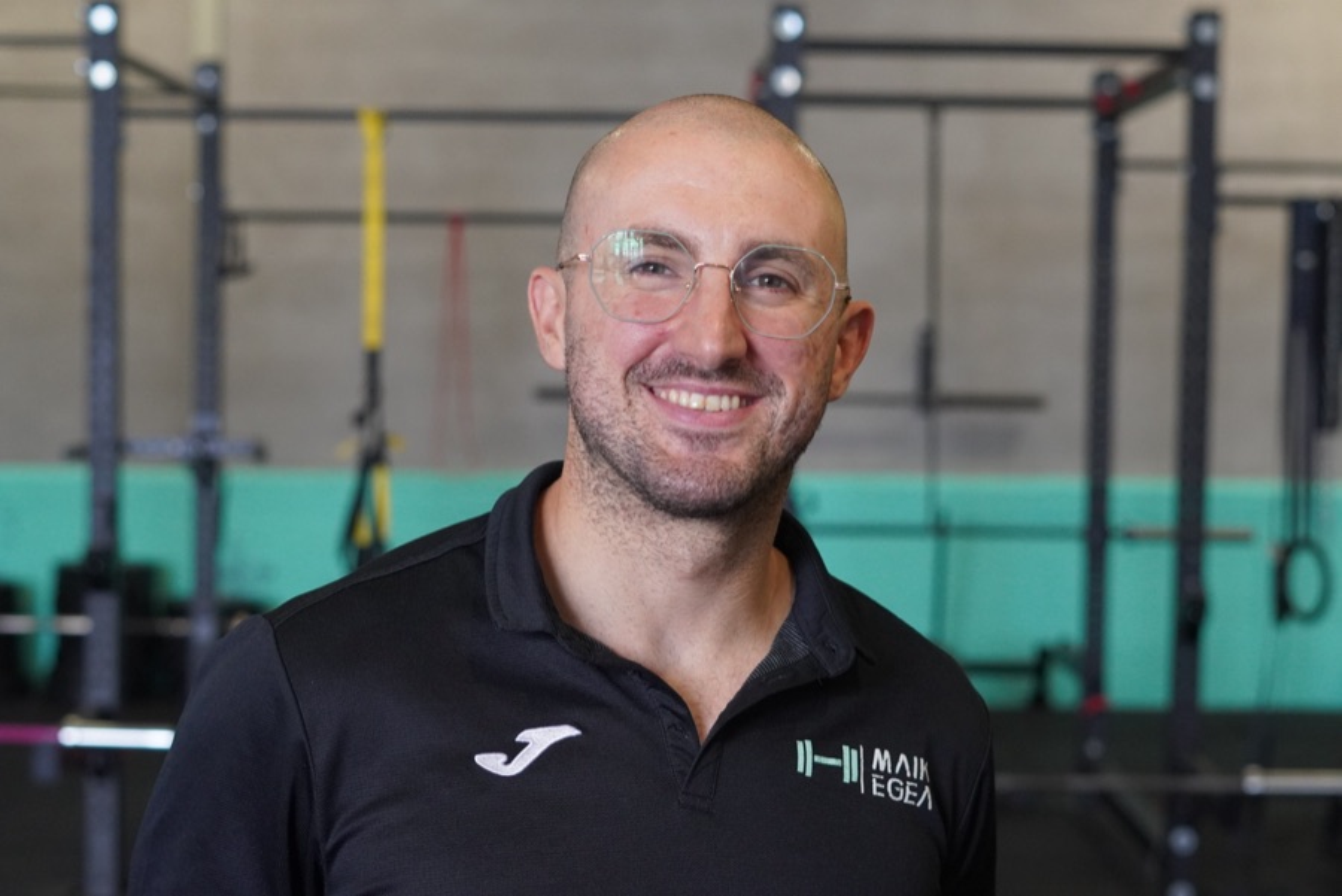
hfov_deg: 27.0
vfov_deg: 18.2
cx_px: 671
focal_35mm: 75
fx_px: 2797
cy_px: 448
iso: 2000
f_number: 4
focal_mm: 50
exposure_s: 1/160
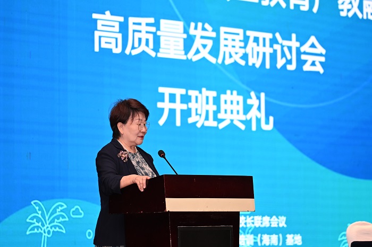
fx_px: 1621
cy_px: 124
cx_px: 186
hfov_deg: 13.1
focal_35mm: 157
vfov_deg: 8.7
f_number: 2.8
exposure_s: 1/160
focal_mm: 105
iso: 720
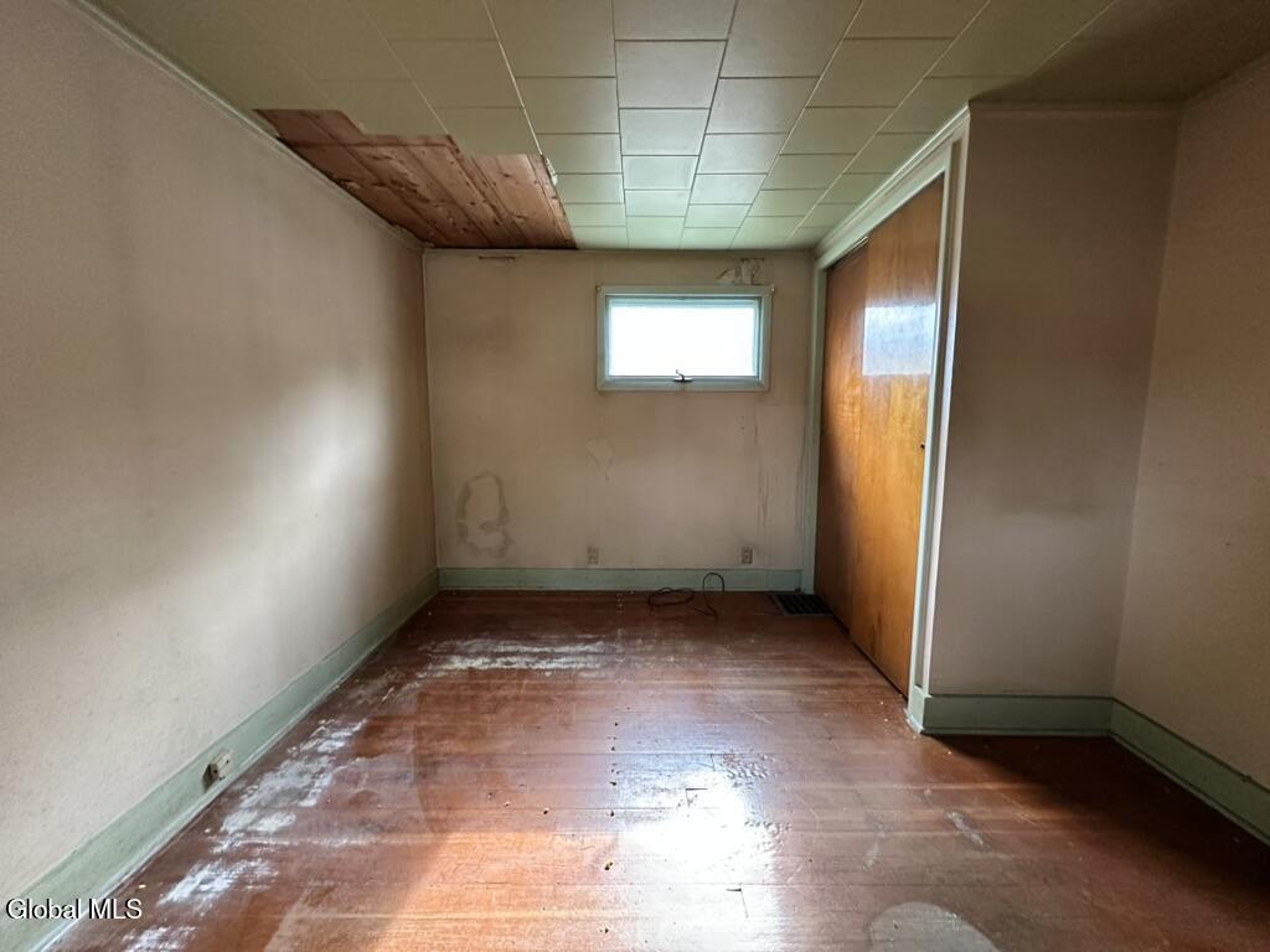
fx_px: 514
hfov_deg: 102.1
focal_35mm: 14
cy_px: 476
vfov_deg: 85.7
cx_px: 635
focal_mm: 2.22
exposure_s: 1/60
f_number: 2.2
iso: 640
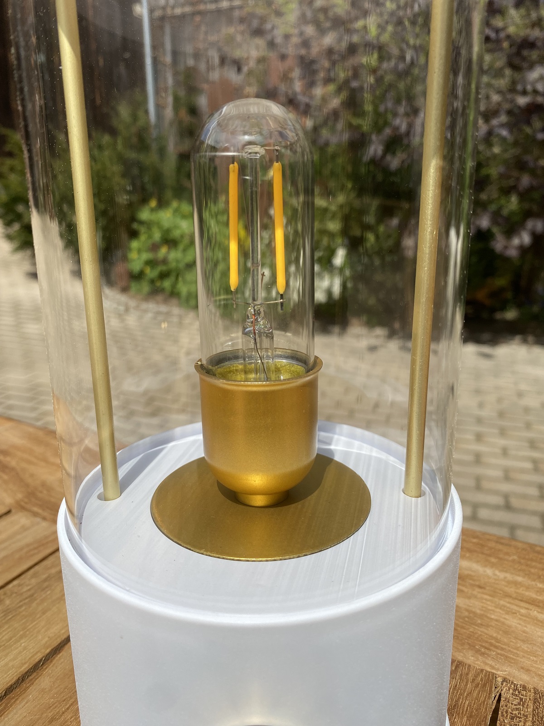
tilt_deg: -13.8
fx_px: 545
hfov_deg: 53.1
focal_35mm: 26
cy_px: 363
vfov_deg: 67.3
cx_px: 272
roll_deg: +1.2
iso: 32
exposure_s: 1/4808
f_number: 1.8
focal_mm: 4.25
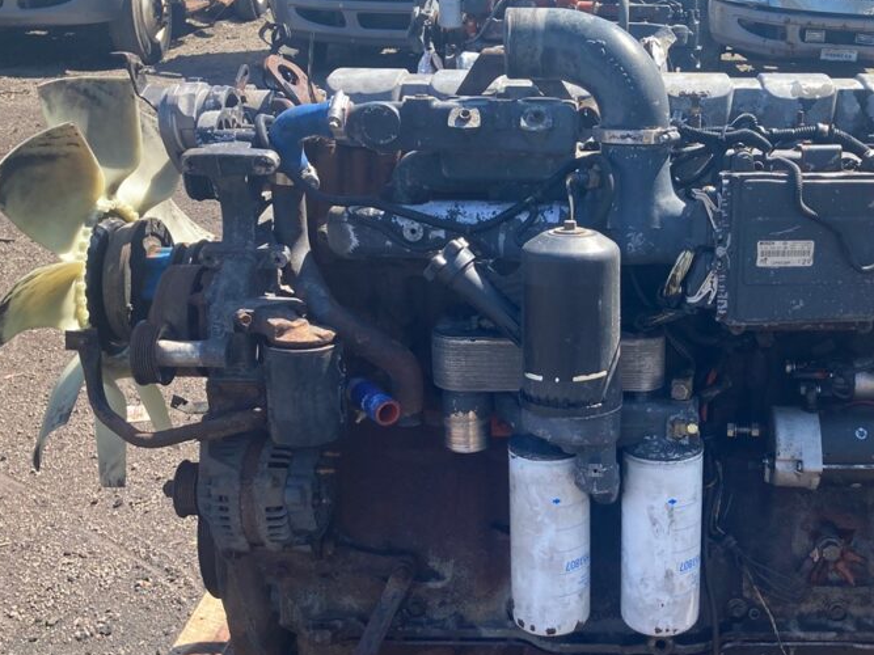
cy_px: 326
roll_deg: -4.0
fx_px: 1085
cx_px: 622
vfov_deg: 33.6
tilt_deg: -21.0
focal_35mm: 43
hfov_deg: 42.9
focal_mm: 3.99
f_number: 1.8
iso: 20
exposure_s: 1/470
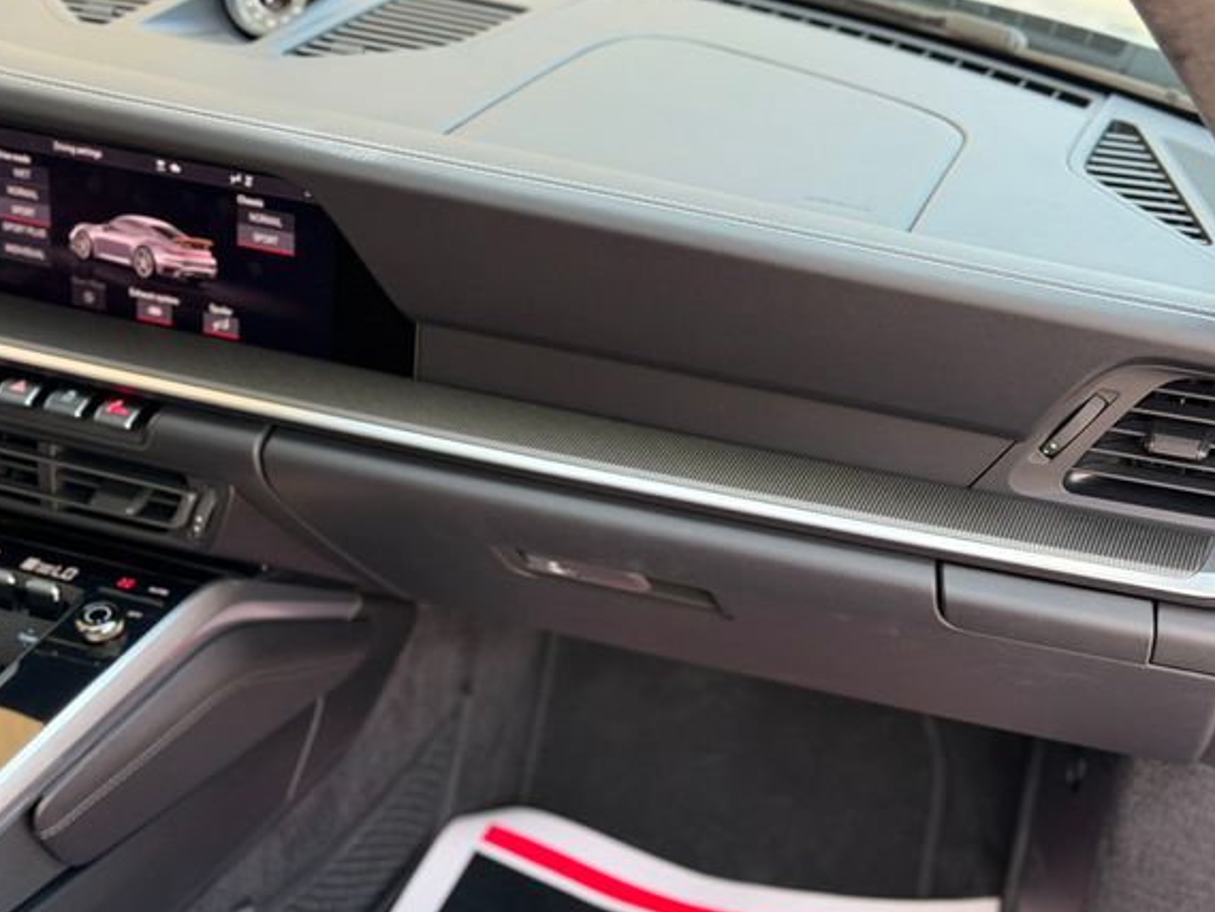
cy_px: 485
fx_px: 1896
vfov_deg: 27.0
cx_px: 656
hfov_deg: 35.5
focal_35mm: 54
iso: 100
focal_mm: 6.76
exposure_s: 1/204
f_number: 1.78
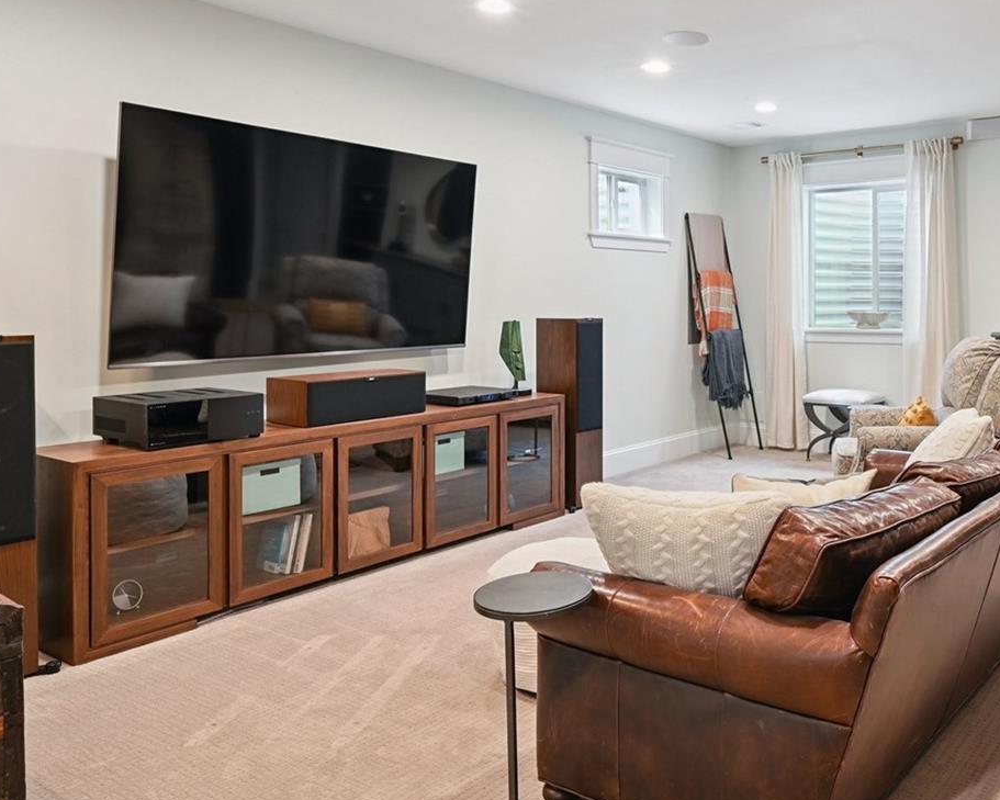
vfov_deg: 49.9
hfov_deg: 57.9
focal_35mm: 29
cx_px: 740
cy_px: 311
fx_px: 853
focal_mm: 17.5
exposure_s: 1/3.33
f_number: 10
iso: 400
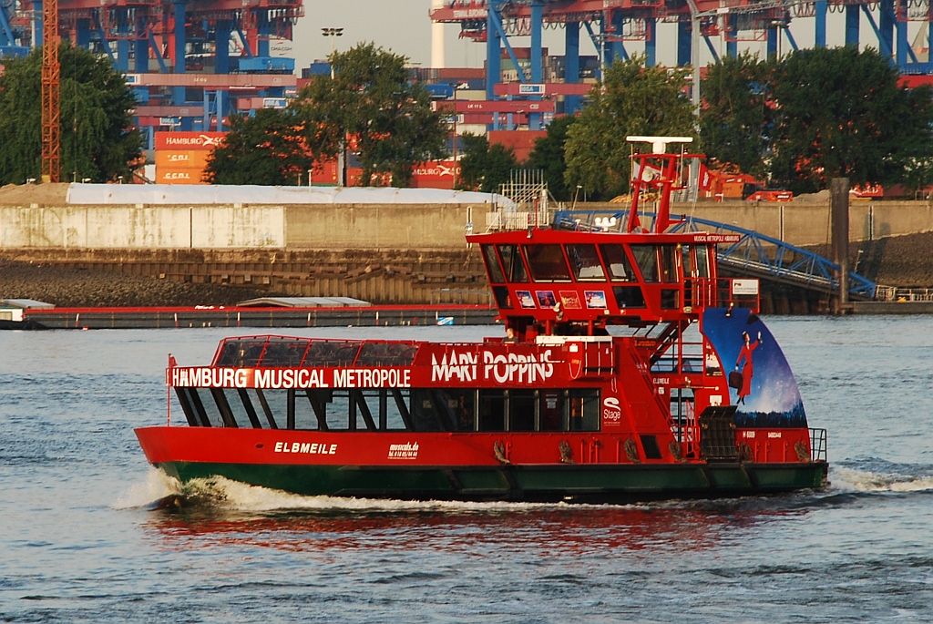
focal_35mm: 202
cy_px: 312
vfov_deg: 6.8
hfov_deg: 10.1
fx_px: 5253
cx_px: 466
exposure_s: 1/125
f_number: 8
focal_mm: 135
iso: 200
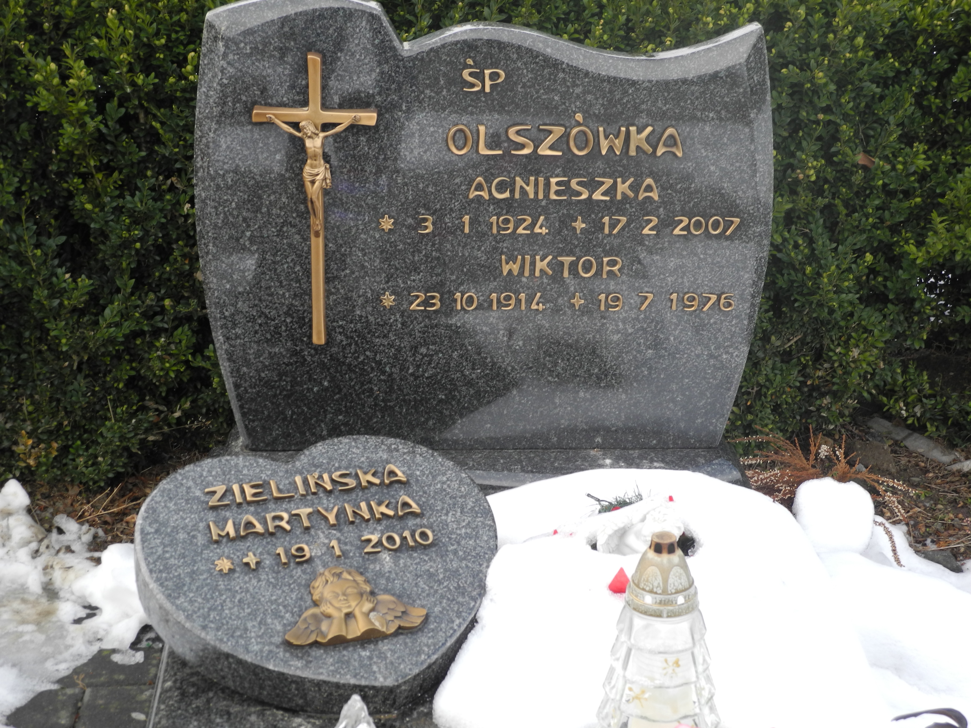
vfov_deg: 24.0
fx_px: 1711
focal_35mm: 61
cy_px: 364
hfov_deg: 31.7
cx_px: 486
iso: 100
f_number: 3.5
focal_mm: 13
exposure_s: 1/200
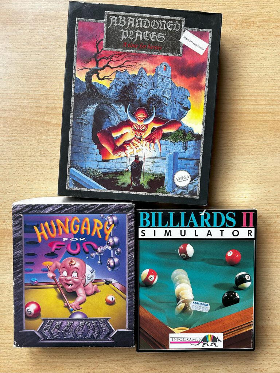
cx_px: 140
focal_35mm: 26
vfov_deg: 67.3
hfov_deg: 53.1
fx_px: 280
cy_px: 186
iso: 50
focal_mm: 5.7
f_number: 1.5
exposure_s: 1/121
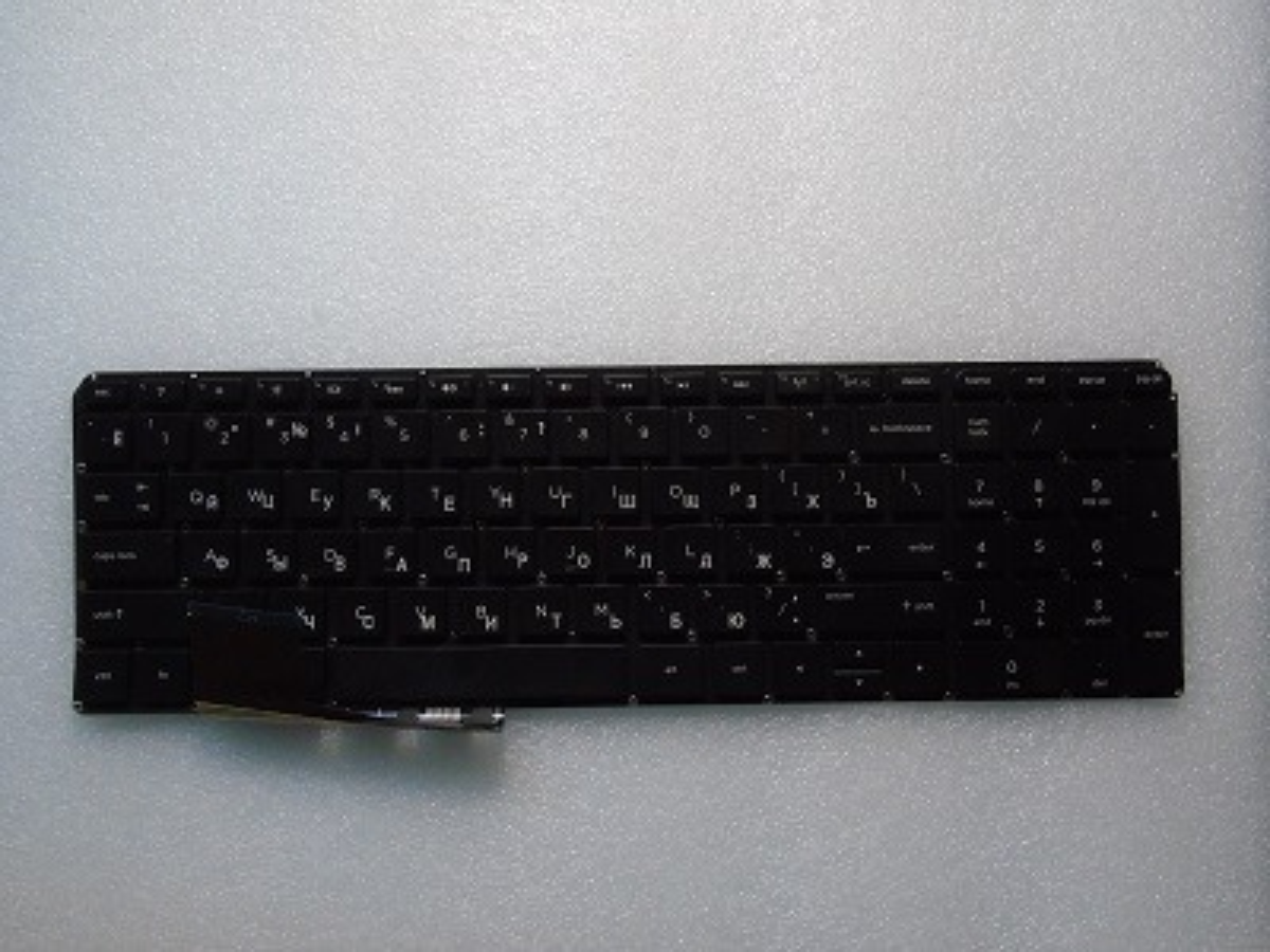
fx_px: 1064
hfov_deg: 61.7
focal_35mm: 29
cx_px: 635
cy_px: 476
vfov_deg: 48.2
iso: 400
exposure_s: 1/40
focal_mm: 5.2
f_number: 5.7
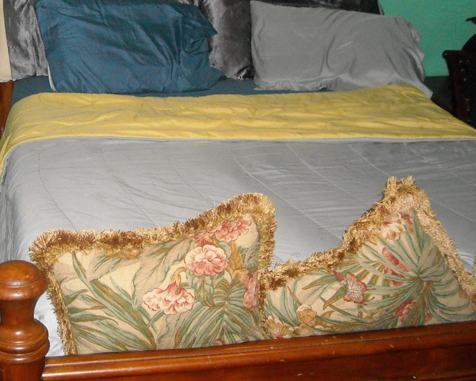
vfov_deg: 24.8
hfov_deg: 30.2
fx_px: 859
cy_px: 111
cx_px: 91
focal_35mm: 61
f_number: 2.8
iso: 400
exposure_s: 1/60
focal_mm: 5.7
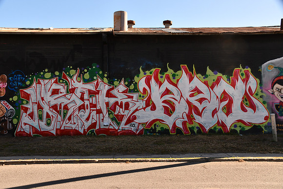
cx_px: 142
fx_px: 283
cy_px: 94
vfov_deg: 36.9
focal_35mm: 36
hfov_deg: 53.1
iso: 400
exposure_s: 1/400
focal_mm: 24
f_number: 10
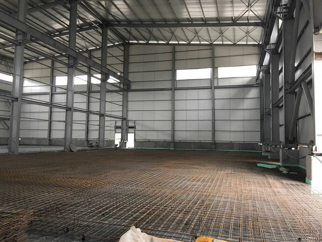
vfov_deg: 48.2
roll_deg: -1.4
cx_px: 161
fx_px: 270
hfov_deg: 61.7
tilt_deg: +4.9
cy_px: 121
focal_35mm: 29
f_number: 2.2
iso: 50
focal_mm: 4.15
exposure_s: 1/17
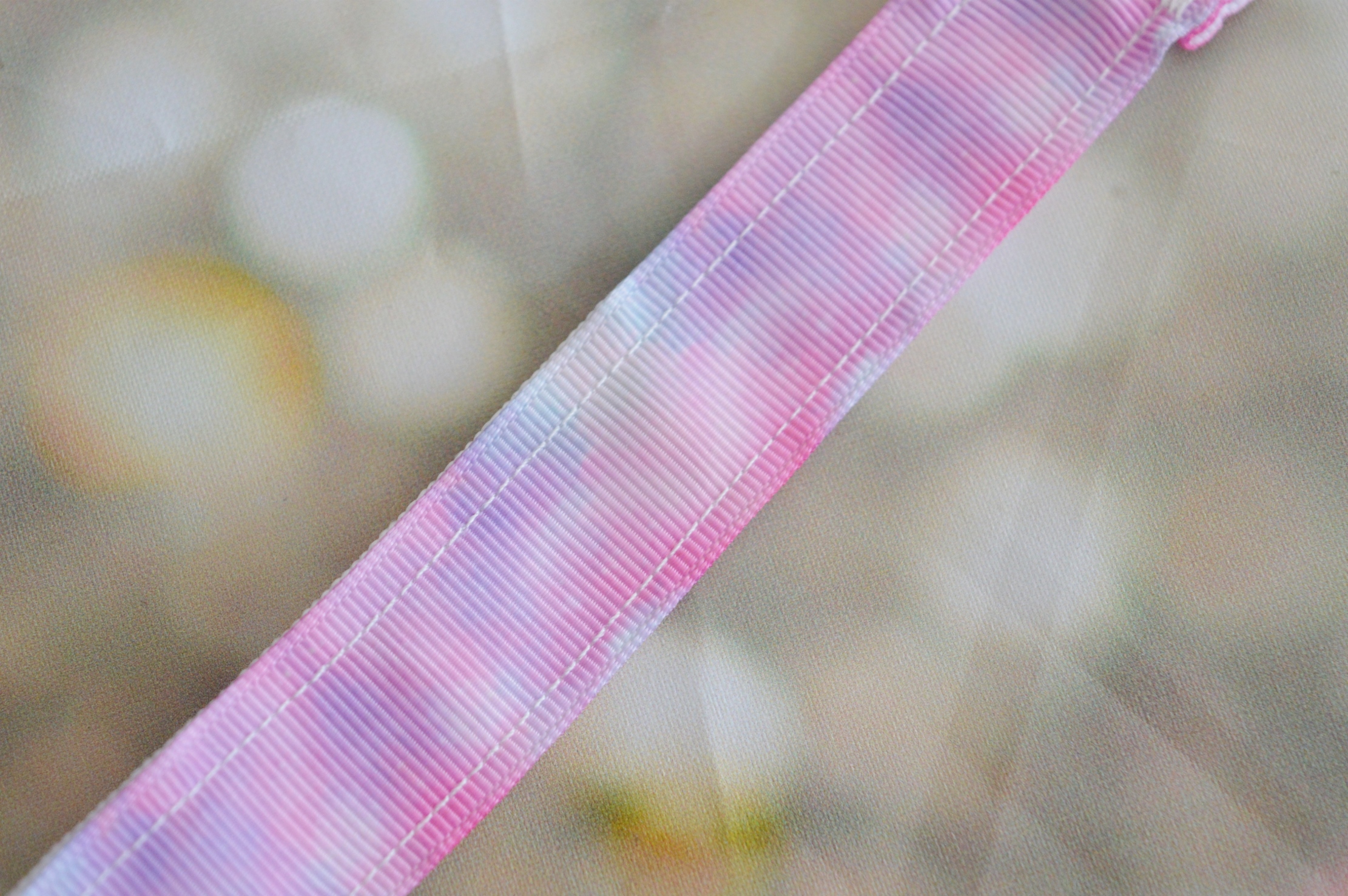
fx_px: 3086
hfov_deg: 24.6
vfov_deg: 16.5
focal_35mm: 82
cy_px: 448
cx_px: 674
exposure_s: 1/100
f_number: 5.6
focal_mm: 55
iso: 800
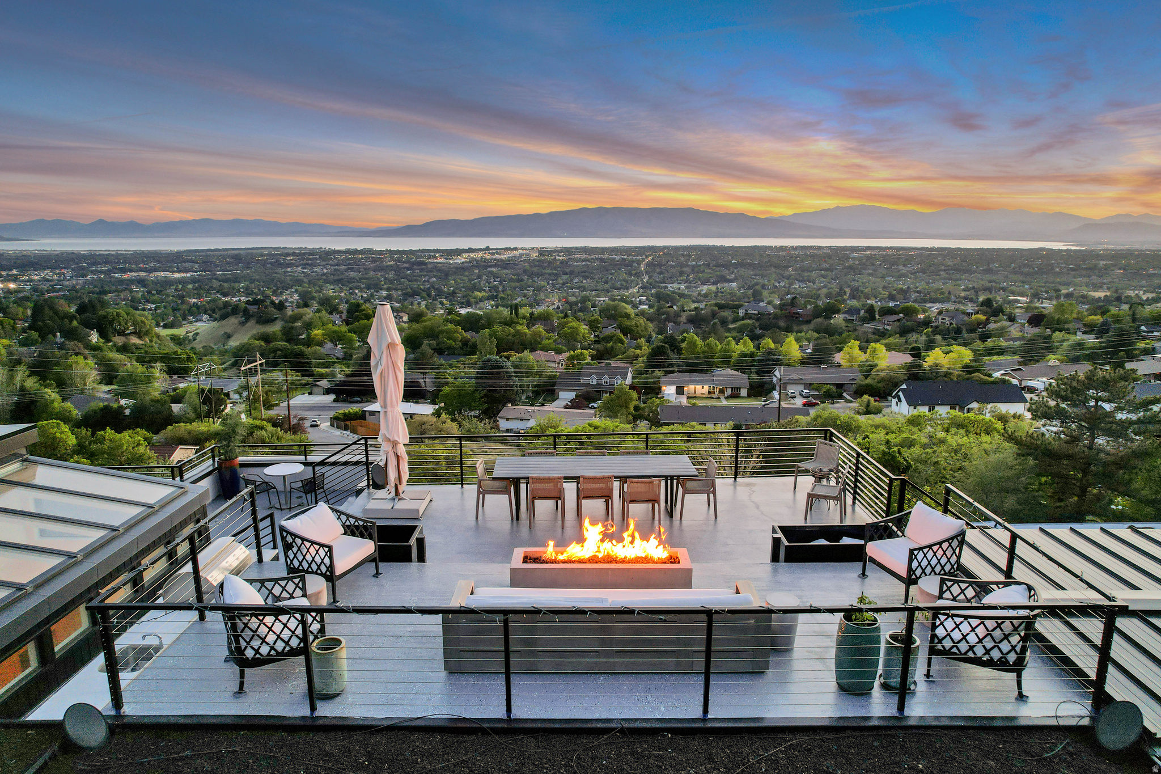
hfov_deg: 78.6
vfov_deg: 57.2
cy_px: 387
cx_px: 580
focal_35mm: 22
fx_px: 709
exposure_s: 1/40
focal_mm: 8.38
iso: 100
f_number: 2.8
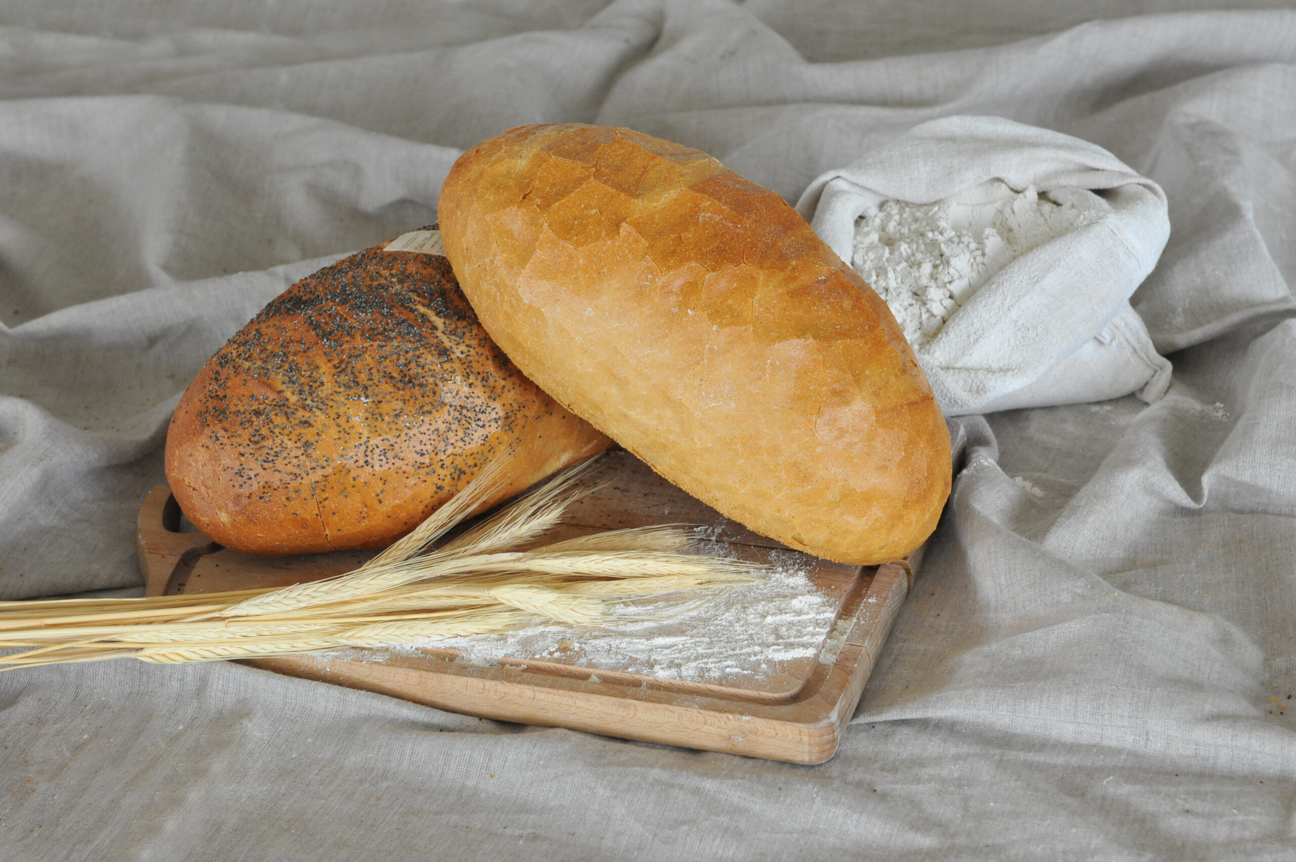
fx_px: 2518
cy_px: 431
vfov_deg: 19.4
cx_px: 648
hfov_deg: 28.9
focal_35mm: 70
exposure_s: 1/100
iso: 3200
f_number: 10
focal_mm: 70
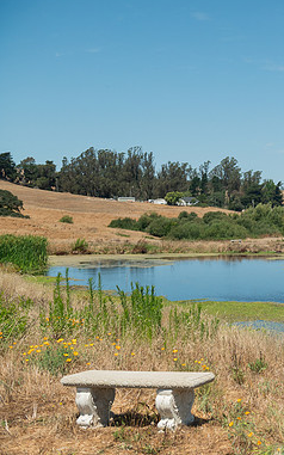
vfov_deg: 34.6
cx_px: 345
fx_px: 731
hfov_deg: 20.5
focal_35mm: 59
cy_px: 229
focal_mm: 38
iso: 500
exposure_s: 1/6400
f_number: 4
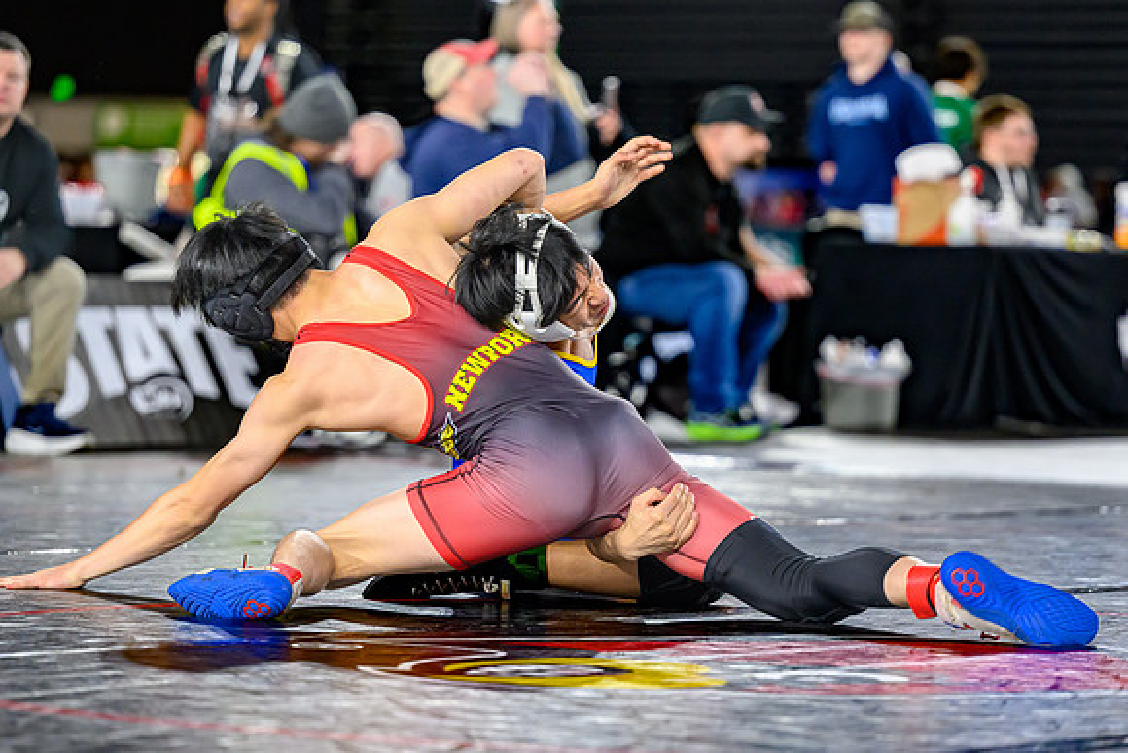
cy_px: 335
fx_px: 5443
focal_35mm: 174
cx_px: 591
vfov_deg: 7.9
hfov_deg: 11.8
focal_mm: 135
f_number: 2.8
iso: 2500
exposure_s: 1/800
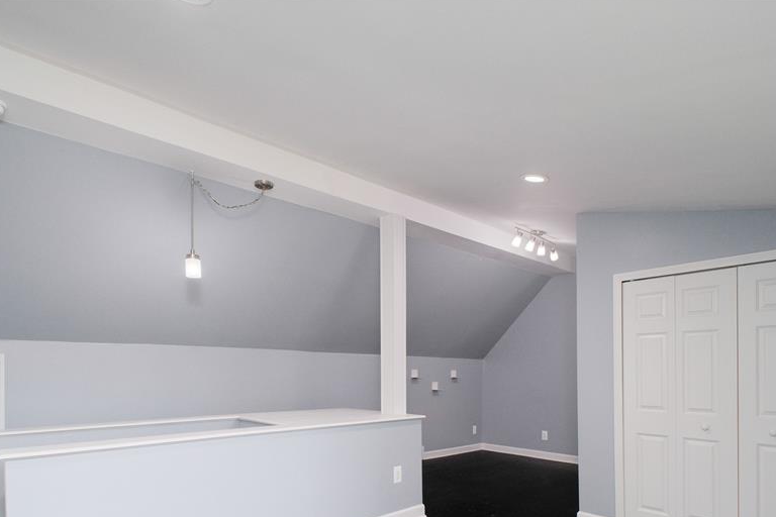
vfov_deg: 60.7
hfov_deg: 84.0
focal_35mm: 20
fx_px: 431
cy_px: 338
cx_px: 381
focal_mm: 10
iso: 800
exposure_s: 1/250
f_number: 6.4
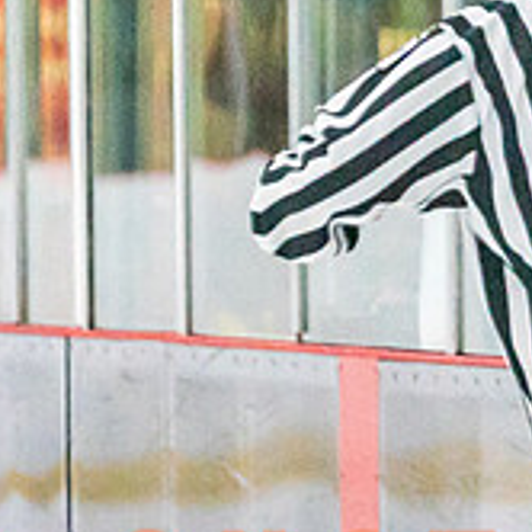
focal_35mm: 1127
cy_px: 850
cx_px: -311
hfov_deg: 1.6
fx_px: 19596
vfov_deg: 1.6
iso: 3200
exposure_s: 1/1250
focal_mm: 200
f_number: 2.8
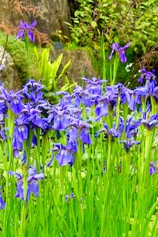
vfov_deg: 19.6
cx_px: 55
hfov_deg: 13.6
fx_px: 664
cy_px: 239
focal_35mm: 101
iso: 160
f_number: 3.5
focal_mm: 5.4
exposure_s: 1/460
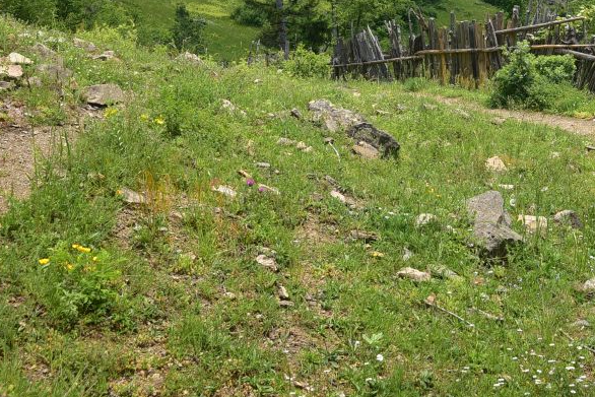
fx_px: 1835
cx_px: 468
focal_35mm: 111
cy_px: -19
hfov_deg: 18.3
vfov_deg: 12.2
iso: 320
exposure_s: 1/160
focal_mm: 50
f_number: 11
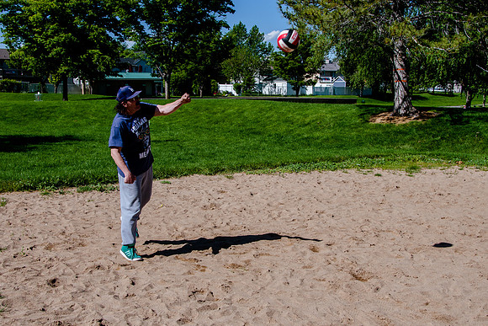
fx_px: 634
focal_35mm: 47
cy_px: 163
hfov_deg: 42.1
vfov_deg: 28.8
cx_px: 245
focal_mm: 27
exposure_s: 1/800
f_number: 9
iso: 200
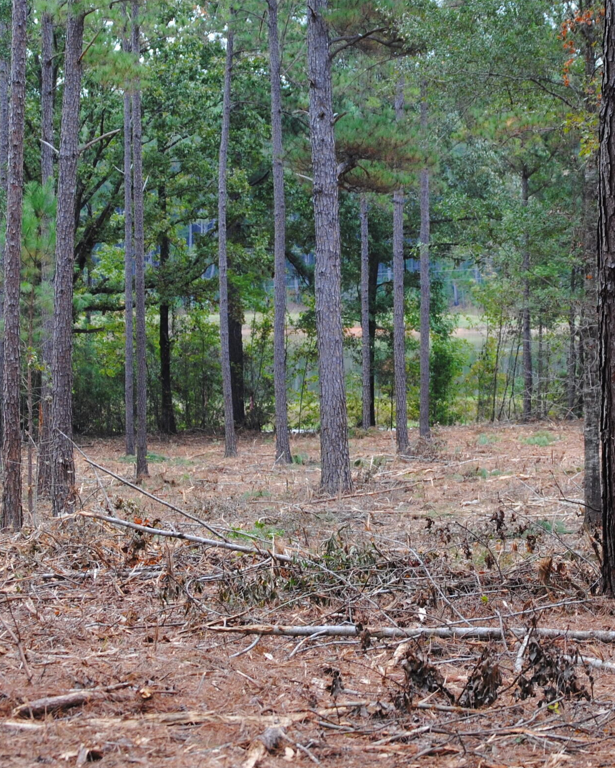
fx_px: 3479
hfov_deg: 10.1
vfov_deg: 12.6
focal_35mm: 153
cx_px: 373
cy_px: 299
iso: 200
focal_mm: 55
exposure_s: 1/80
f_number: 4.5
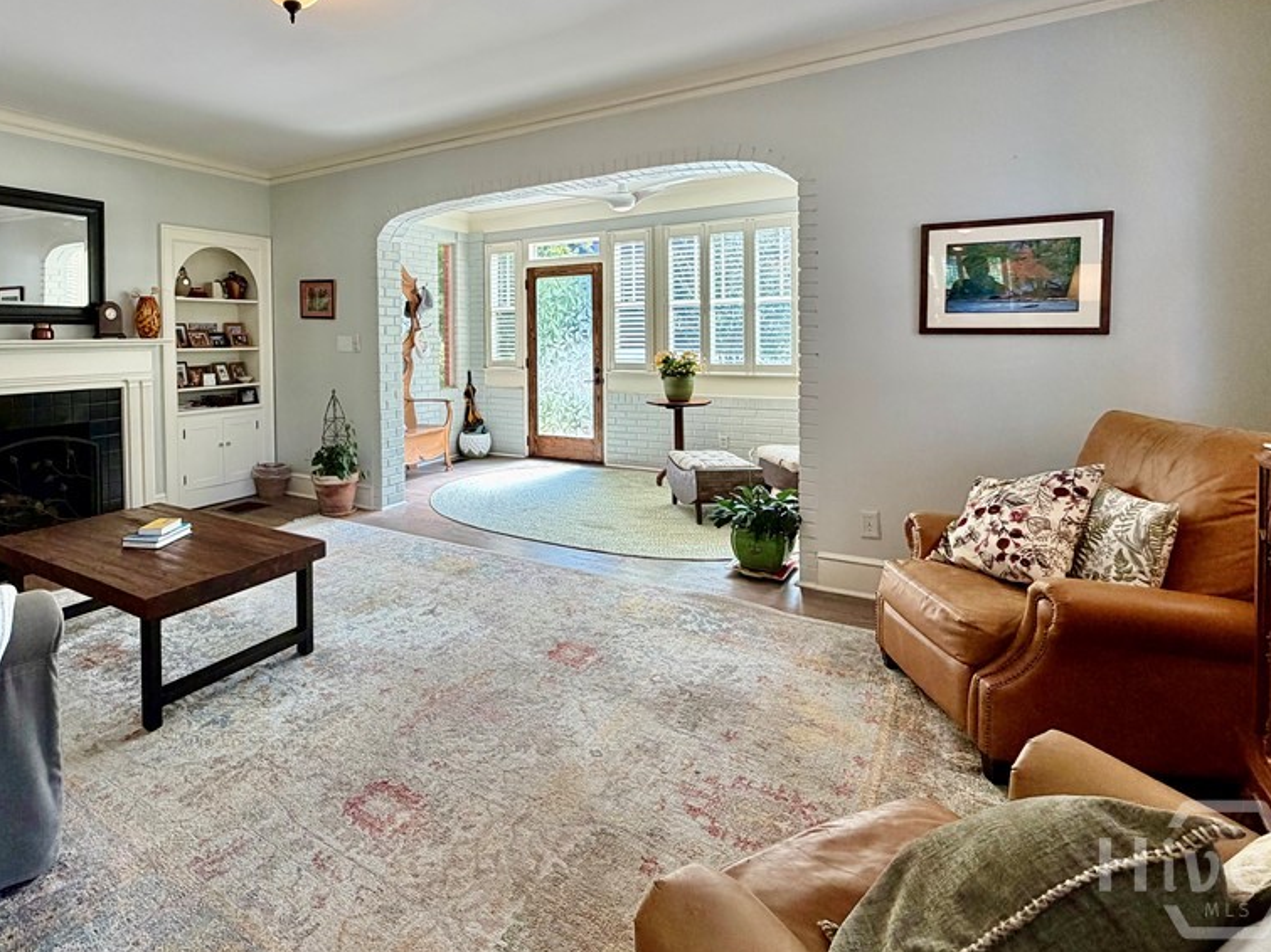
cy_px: 353
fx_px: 698
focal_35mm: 19
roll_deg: +0.9
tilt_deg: -1.7
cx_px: 468
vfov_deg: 67.5
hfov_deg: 82.9
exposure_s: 1/120
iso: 160
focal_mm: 2.22
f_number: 2.2
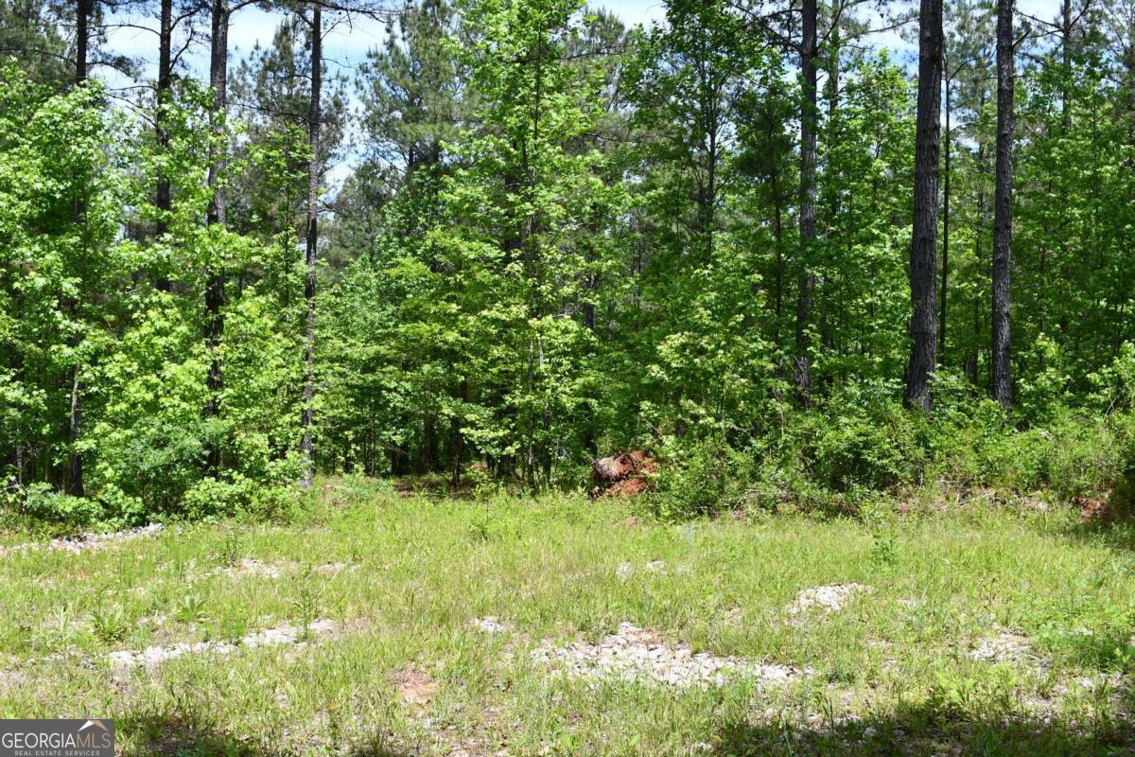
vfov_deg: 36.9
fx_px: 1135
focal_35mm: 36
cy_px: 378
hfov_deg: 53.1
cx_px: 568
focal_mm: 18
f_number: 8
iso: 160
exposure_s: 1/250
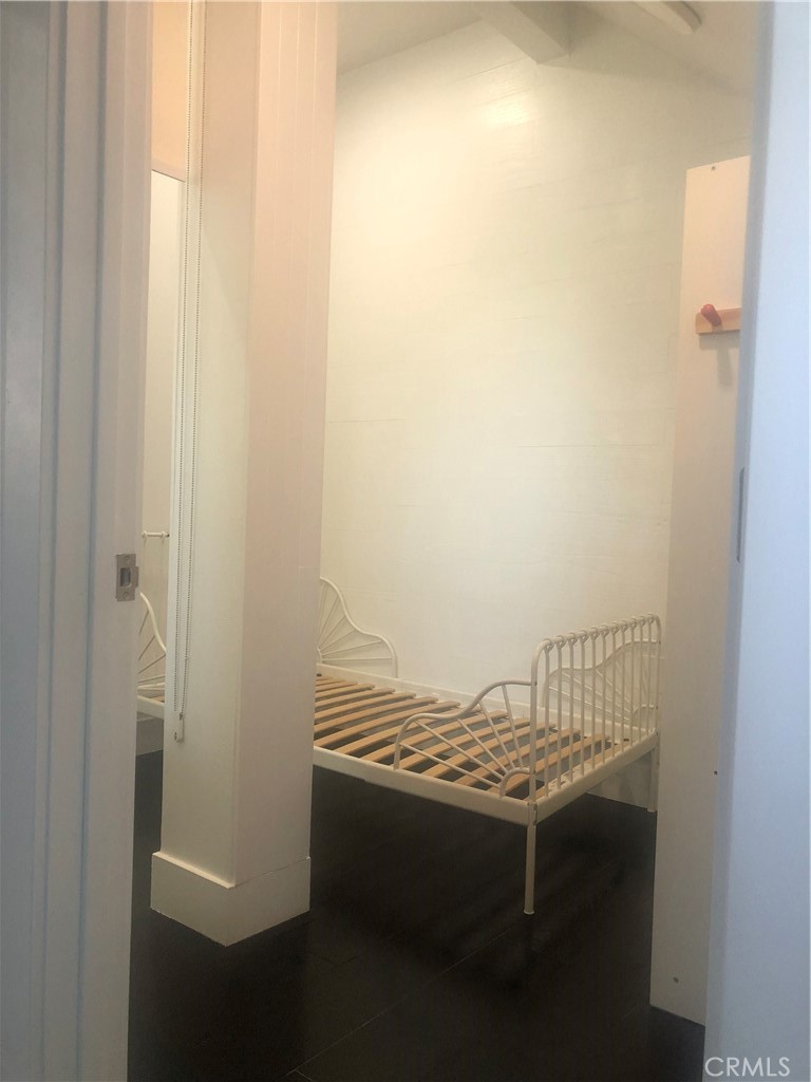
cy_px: 541
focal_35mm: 28
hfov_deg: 49.7
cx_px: 406
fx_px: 875
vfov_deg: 63.4
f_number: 1.8
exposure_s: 1/30
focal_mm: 3.99
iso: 25
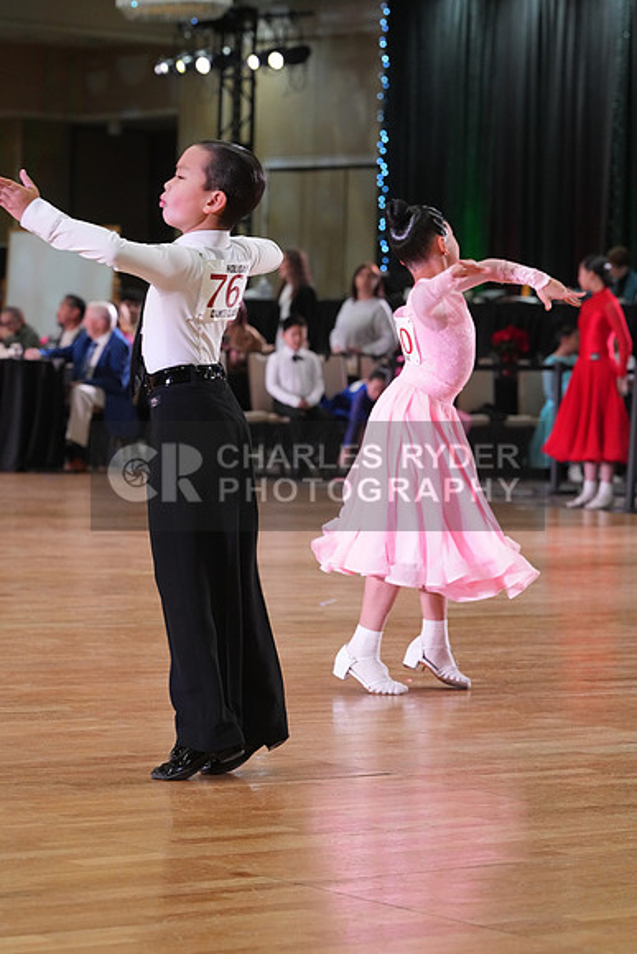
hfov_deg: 10.8
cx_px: 318
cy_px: 477
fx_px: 3369
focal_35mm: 127
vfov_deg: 16.1
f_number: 6.3
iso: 4000
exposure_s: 1/200
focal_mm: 127
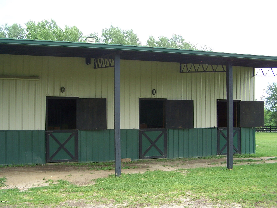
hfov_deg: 49.0
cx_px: 138
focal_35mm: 38
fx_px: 304
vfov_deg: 37.7
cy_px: 104
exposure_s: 1/320
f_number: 2.8
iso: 80
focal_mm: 6.3
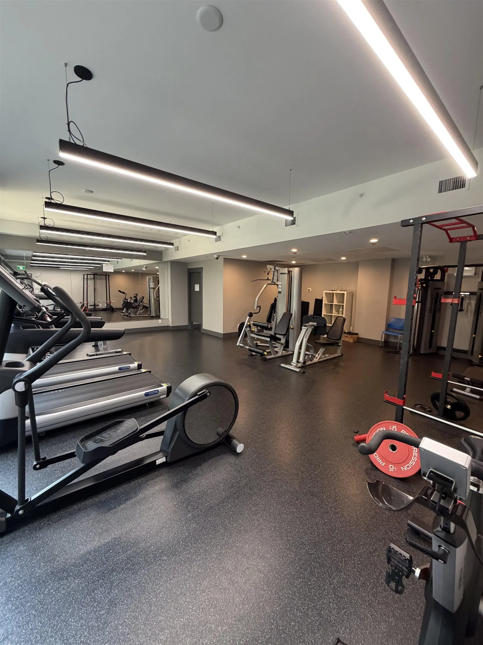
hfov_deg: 85.7
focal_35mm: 14
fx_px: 260
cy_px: 322
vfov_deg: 102.1
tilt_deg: -7.5
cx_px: 242
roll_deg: -2.4
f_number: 2.2
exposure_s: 1/60
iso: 250
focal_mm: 2.22
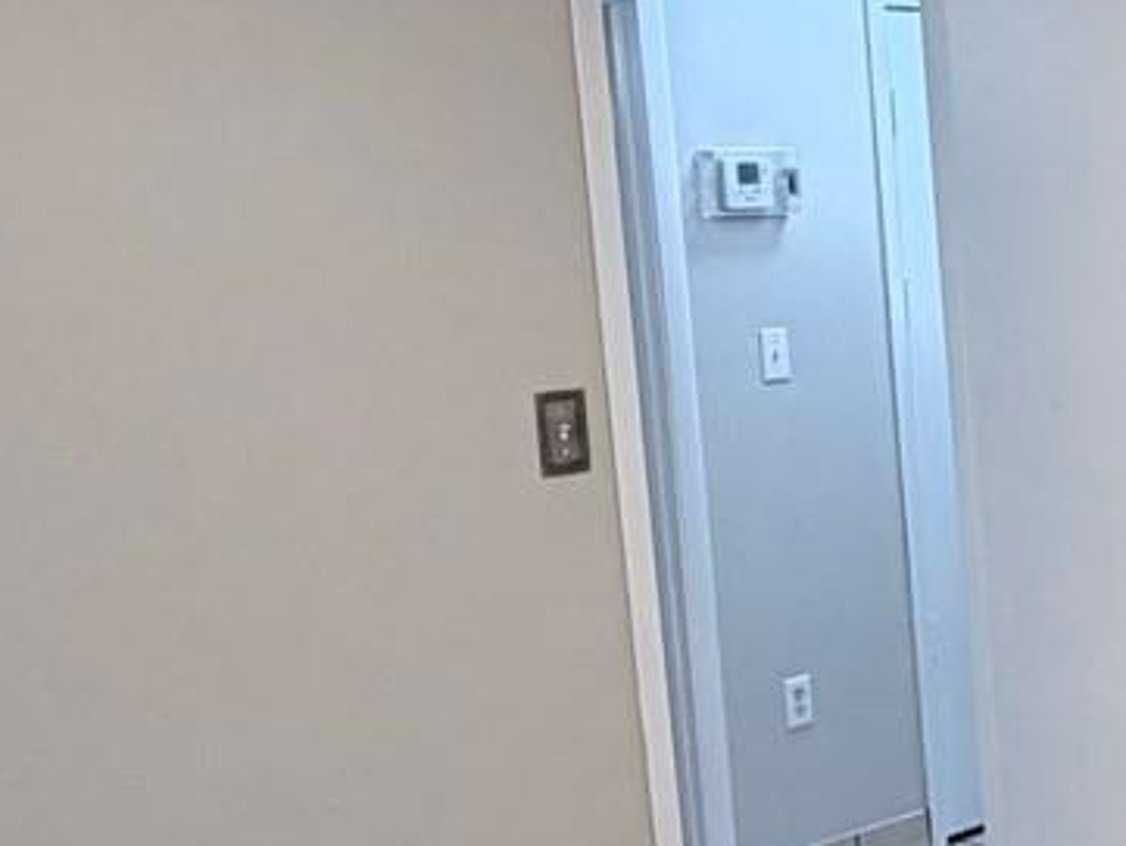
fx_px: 2017
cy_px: 493
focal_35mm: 62
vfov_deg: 23.6
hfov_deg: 28.5
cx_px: 1220
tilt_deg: -8.1
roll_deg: +4.0
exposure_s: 1/60
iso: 250
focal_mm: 2.22
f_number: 2.2
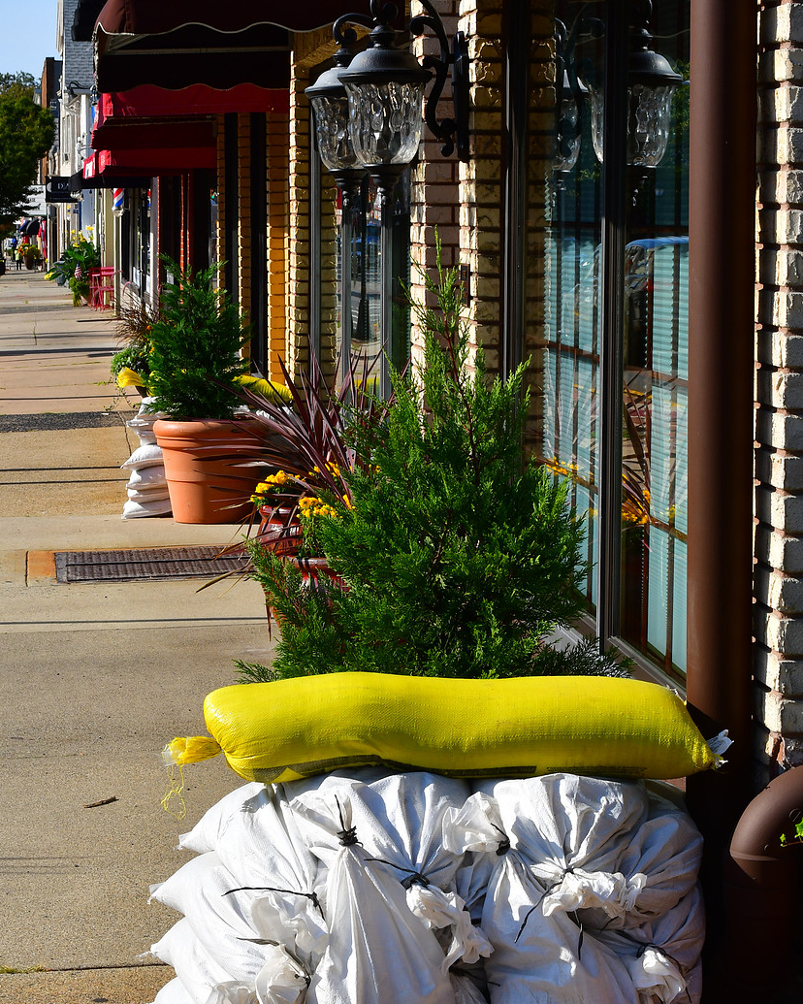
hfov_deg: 16.4
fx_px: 2792
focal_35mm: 94
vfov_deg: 20.4
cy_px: 460
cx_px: 362
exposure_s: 1/125
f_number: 16
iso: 200
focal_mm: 48
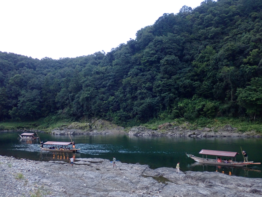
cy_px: 98
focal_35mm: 38
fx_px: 288
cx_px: 131
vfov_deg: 37.7
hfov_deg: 49.0
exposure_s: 1/13
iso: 800
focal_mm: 6.86
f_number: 2.7
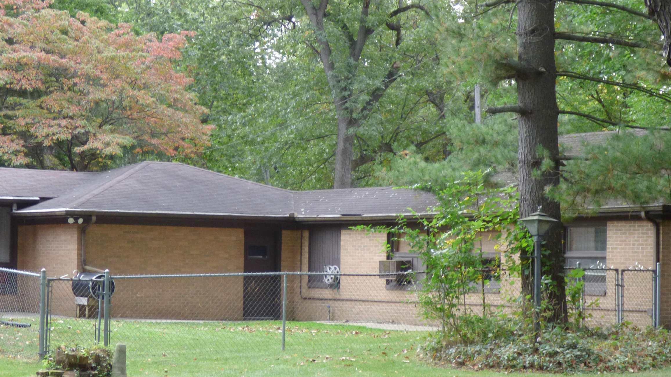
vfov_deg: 12.6
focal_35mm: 96
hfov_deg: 22.2
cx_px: 330
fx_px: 1708
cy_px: 269
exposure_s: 1/60
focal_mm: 11.21
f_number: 4.2
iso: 160
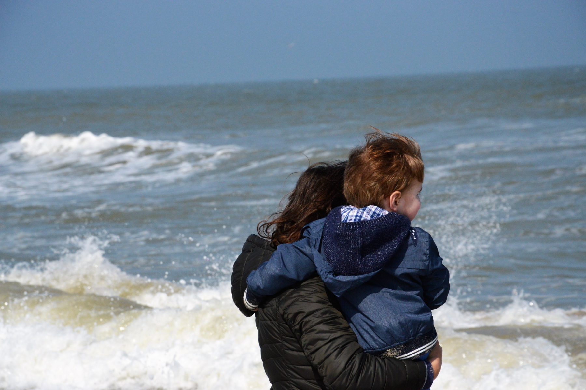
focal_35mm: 158
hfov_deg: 13.1
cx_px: 293
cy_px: 195
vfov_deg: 8.7
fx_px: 2562
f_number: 9
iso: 800
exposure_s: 1/4000
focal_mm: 105
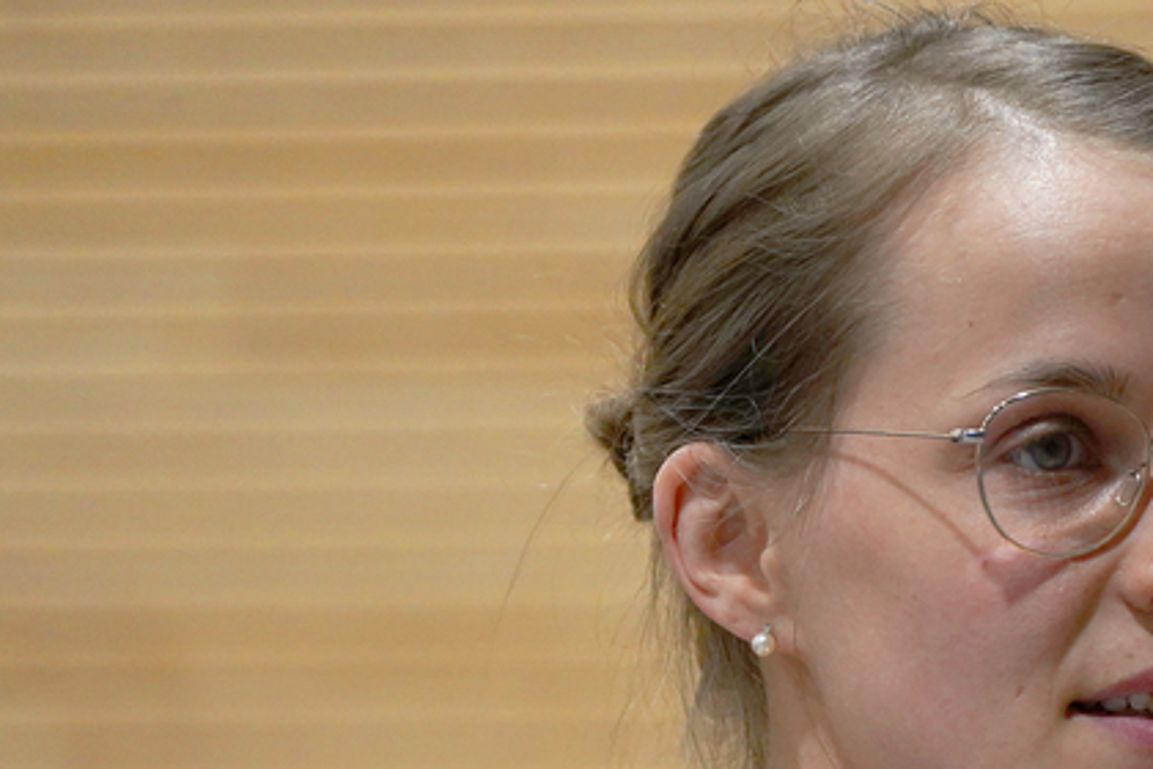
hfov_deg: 2.8
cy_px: 678
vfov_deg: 1.9
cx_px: 958
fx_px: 23539
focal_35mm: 735
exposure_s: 1/80
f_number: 6.3
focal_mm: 268
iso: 2000
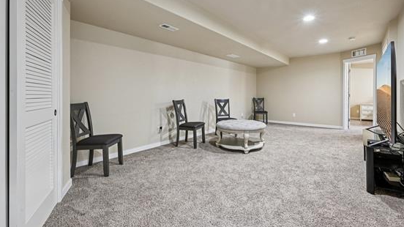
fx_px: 182
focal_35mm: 17
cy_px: 94
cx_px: 221
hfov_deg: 95.7
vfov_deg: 63.4
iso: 400
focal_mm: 14
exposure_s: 1/2
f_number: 11
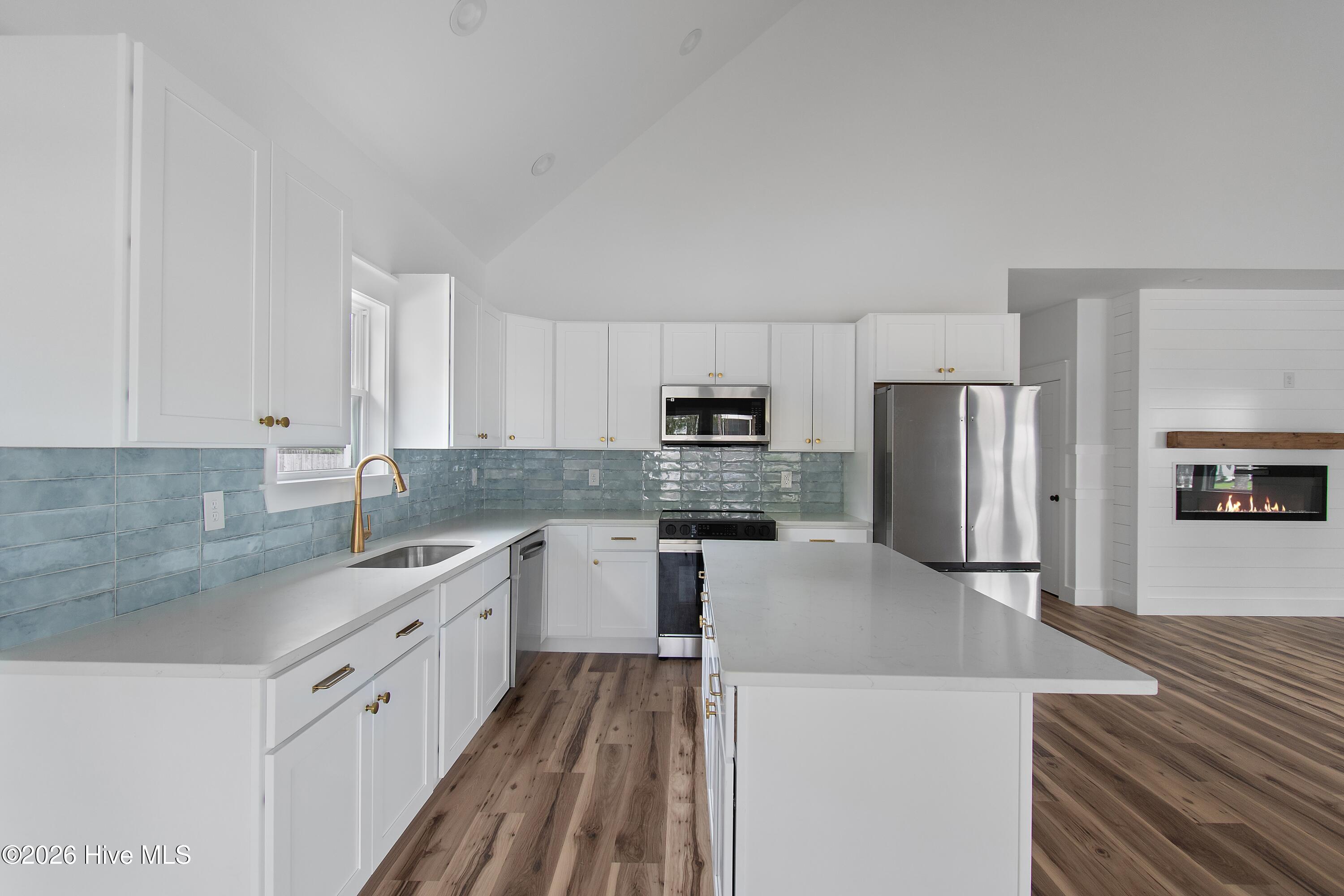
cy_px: 448
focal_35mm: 16
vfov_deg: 73.7
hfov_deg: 96.7
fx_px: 597
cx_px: 672
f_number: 4.8
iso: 100
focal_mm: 11
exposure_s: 1/20
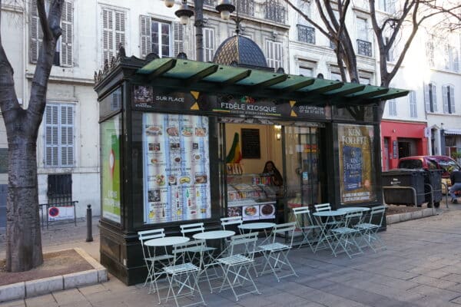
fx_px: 371
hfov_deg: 63.7
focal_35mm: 29
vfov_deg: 45.0
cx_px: 230
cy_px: 154
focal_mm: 29
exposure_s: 1/250
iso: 1000
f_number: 4.5
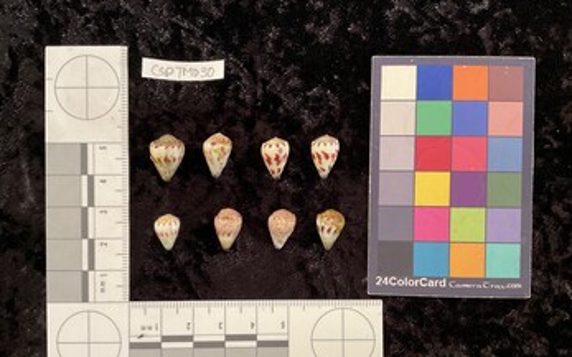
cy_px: 206
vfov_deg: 40.5
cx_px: 287
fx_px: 483
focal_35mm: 31
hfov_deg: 61.2
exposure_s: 1/50
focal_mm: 3
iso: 100
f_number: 1.8
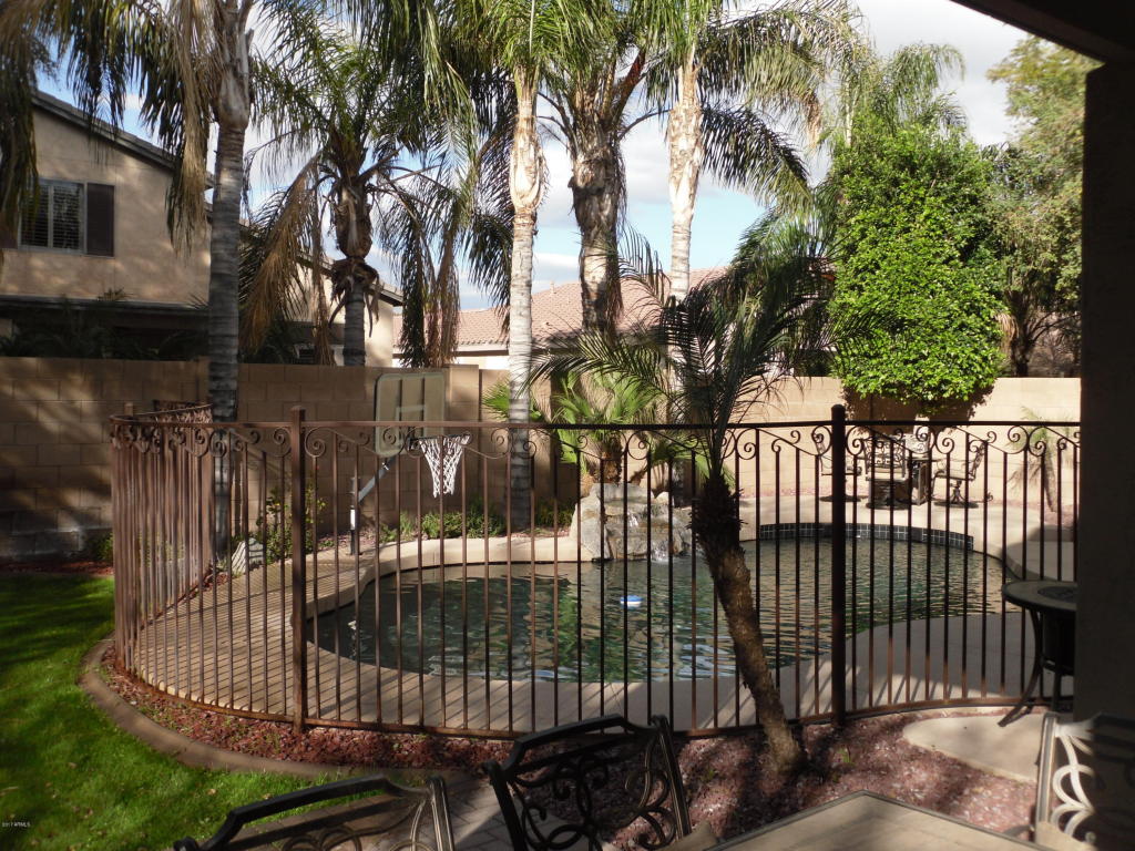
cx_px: 568
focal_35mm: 45
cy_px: 426
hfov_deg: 42.1
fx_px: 1475
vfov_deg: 32.2
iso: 80
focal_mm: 6.3
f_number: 8.2
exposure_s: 1/107
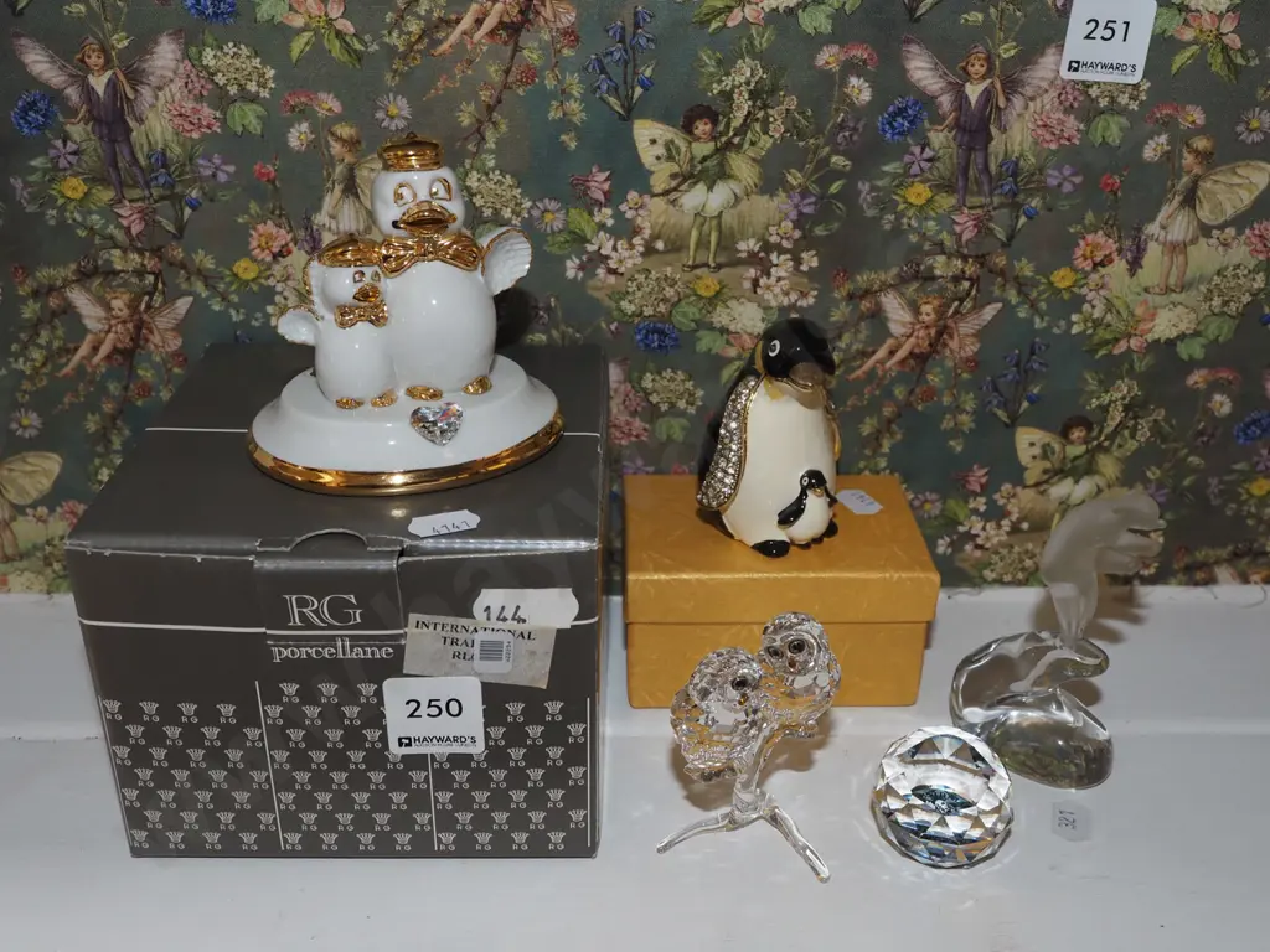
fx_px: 1247
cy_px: 476
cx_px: 635
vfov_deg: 41.8
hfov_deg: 54.0
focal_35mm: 34
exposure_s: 1/60
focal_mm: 17
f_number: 5.6
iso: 1000
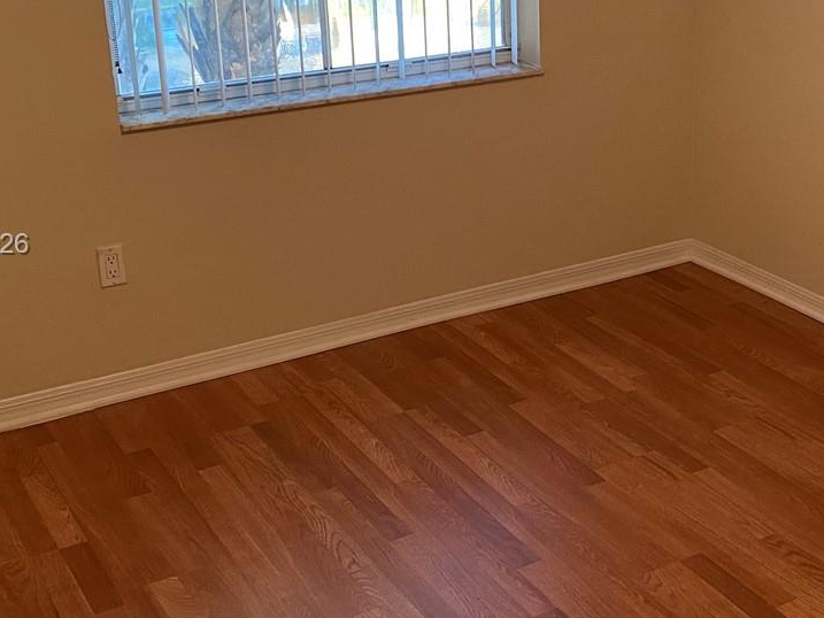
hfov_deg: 32.7
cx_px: 591
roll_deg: -0.8
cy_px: 246
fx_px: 1381
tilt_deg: -21.0
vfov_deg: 25.2
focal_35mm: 58
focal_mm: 4.25
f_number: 1.8
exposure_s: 1/60
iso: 250
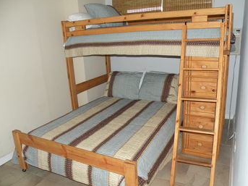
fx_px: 208
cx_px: 130
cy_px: 96
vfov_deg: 48.2
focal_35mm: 29
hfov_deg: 61.6
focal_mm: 4.7
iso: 64
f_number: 2.8
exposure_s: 1/60
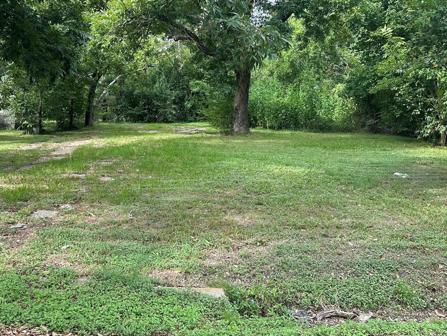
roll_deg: -0.8
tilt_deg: +1.0
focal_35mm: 39
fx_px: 504
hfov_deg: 47.7
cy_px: 97
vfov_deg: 36.2
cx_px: 188
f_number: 1.78
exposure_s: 1/779
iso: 80
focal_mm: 6.86
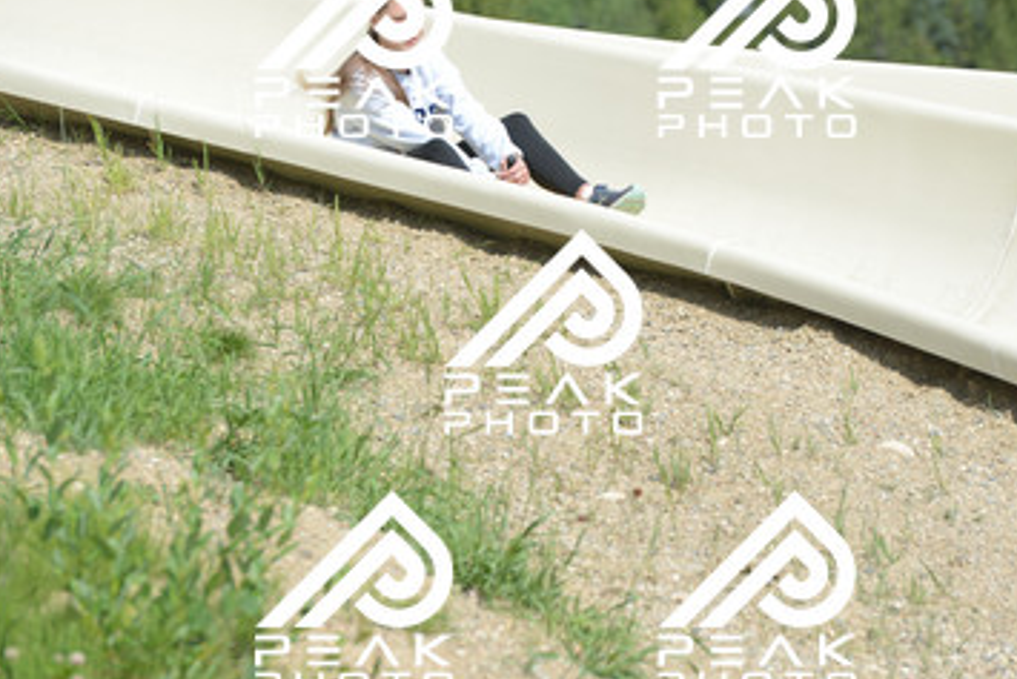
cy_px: 314
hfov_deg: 9.4
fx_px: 6217
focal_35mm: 220
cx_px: 556
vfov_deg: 6.3
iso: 250
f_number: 6.3
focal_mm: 195
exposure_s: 1/640
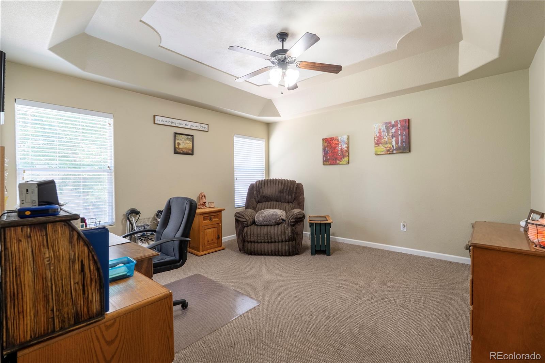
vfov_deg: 72.0
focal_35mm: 16
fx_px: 250
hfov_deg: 95.0
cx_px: 272
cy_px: 182
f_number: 5.6
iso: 100
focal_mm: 16.5
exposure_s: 1/125
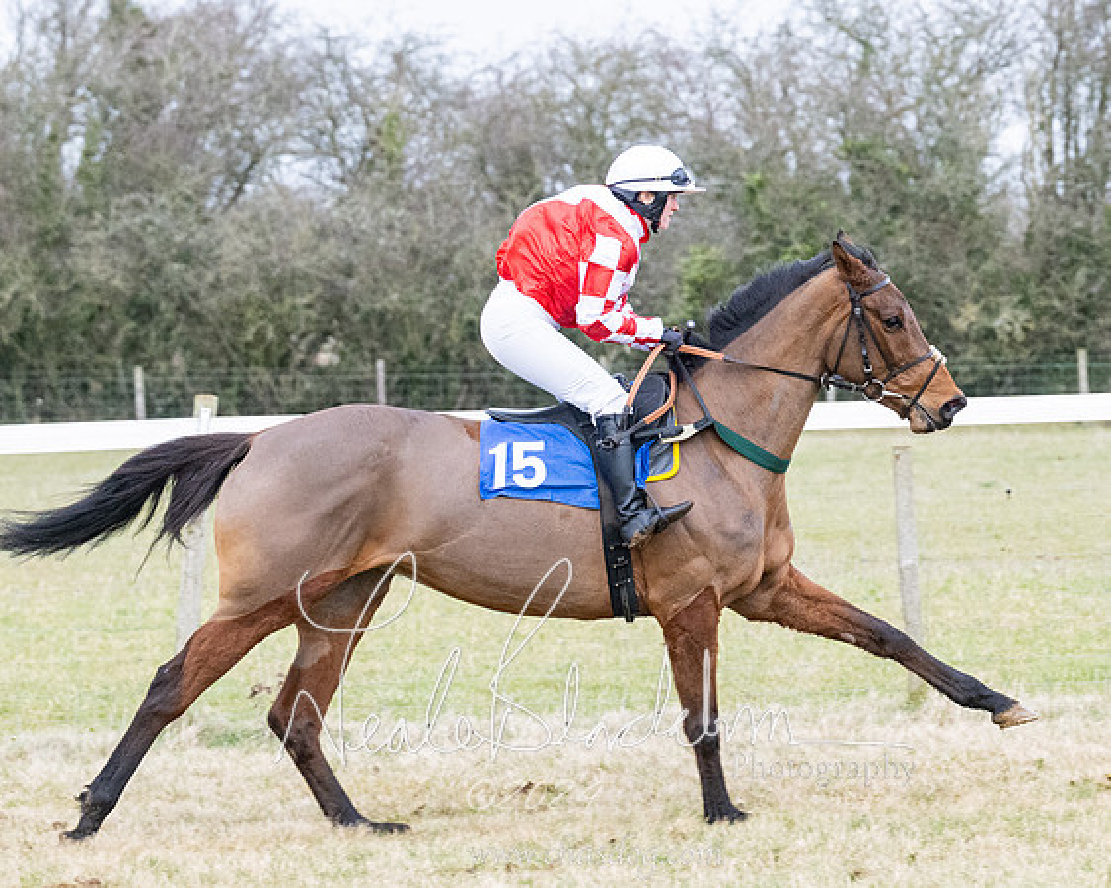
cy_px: 567
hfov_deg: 9.1
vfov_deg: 7.3
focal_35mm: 213
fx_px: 7004
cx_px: 784
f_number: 4
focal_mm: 92
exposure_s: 1/800
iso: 1600
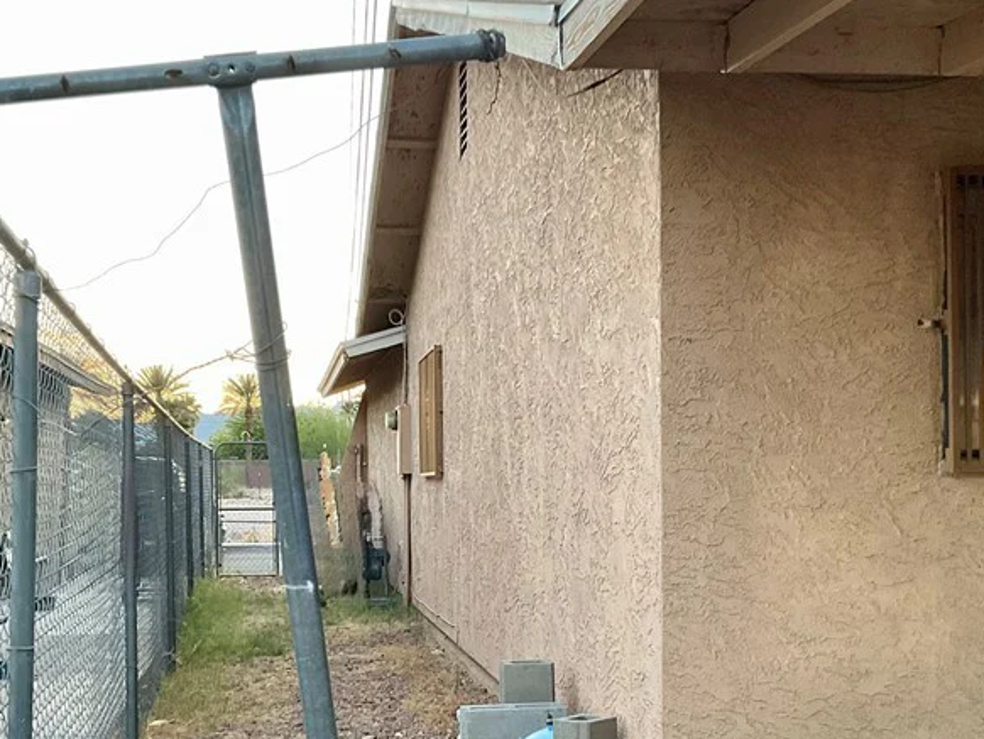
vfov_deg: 28.4
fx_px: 1450
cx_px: 424
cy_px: 502
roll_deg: +0.7
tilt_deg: -0.2
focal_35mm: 51
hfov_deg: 37.4
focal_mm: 3
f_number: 1.8
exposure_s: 1/82
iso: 64
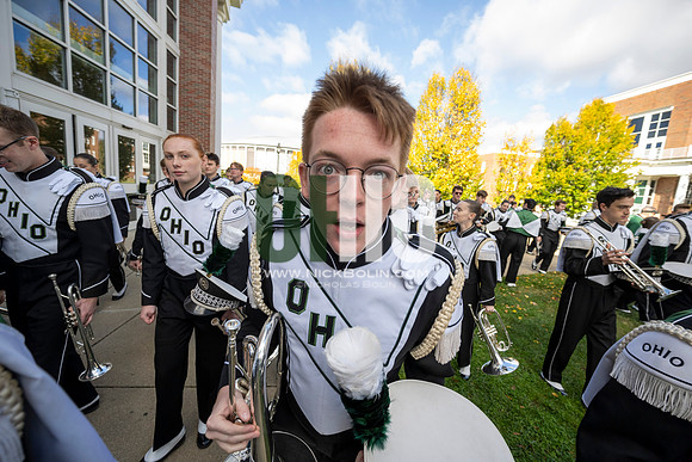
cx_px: 346
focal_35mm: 14
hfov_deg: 104.2
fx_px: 269
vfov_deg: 81.2
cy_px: 231
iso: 320
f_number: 4.5
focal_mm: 14
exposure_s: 1/500
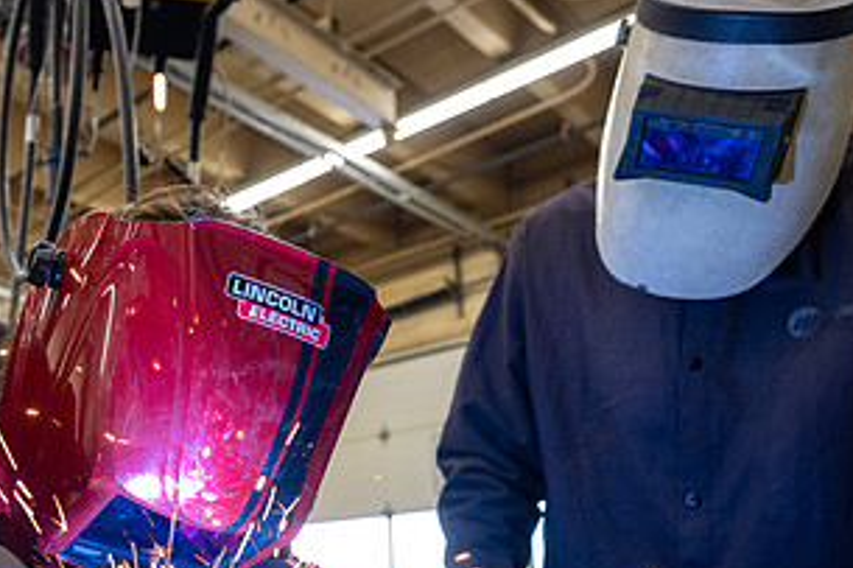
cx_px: 218
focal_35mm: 39
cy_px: 525
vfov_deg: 32.3
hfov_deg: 47.8
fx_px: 924
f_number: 4
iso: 1600
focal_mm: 20.5
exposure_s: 1/200
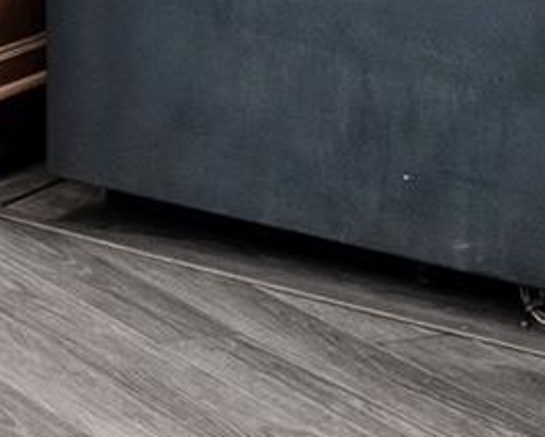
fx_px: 2679
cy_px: -676
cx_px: -940
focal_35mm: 166
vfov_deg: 8.4
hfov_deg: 9.7
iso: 500
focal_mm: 15.6
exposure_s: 1/4
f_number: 8
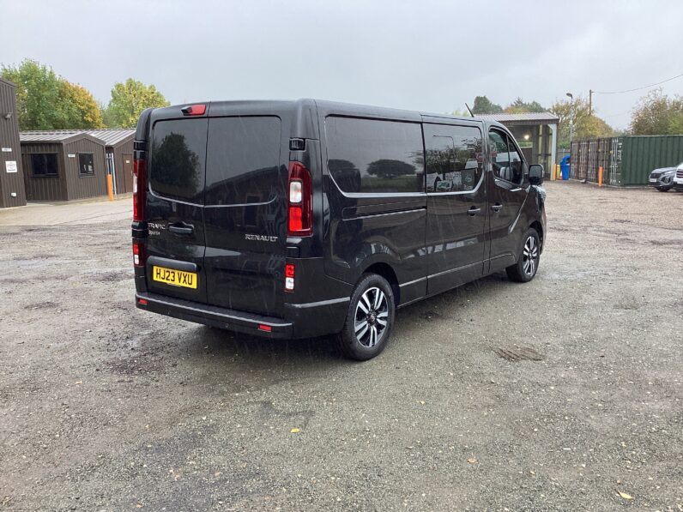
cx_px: 342
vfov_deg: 45.4
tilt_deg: -10.5
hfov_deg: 58.4
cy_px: 256
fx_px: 612
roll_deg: +0.8
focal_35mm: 31
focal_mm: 3.3
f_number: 2.4
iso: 32
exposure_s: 1/100
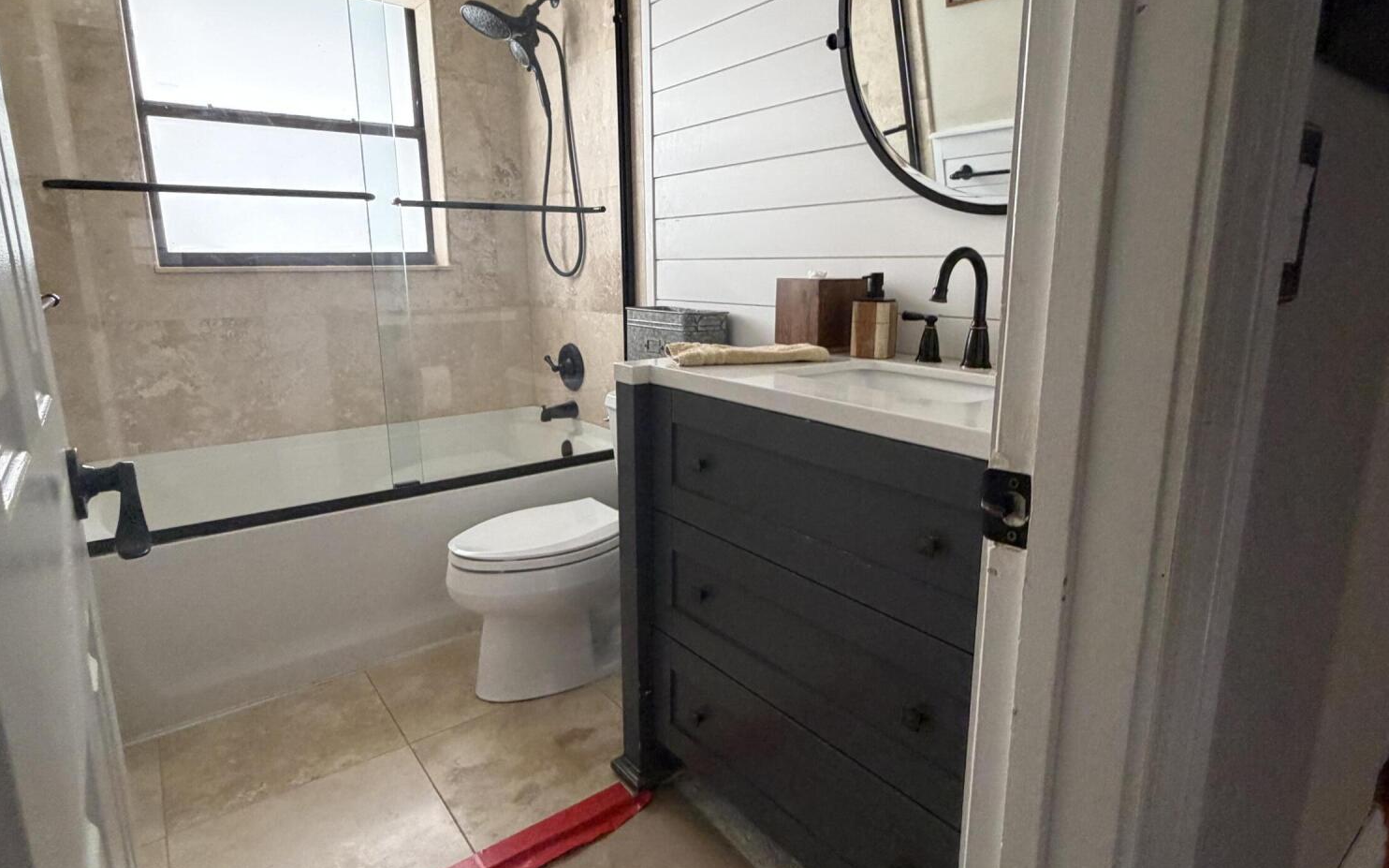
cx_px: 698
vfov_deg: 59.6
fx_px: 757
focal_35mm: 20
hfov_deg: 85.1
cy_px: 422
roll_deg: -0.9
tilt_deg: -8.7
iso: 320
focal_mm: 2.22
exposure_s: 1/75
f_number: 2.2
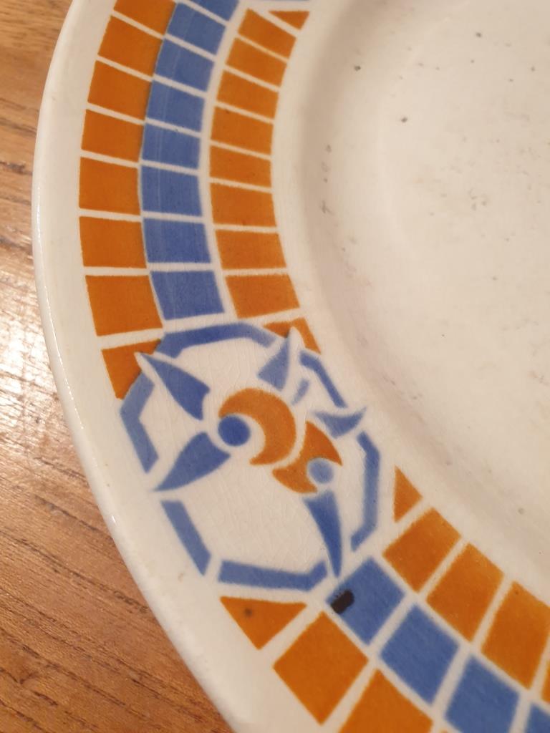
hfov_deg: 53.1
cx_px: 275
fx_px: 551
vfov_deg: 67.3
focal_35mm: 26
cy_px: 366
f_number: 2.4
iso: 320
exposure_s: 1/33
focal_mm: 4.3
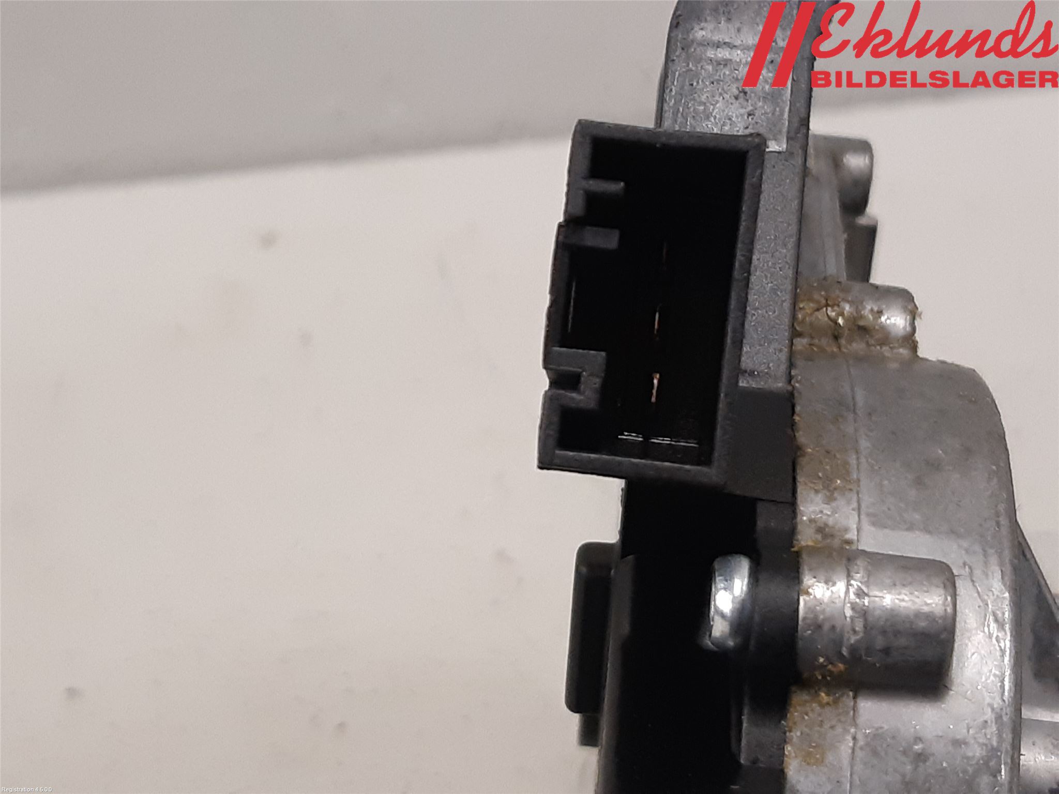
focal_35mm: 26
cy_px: 397
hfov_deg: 67.3
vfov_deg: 53.1
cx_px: 530
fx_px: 795
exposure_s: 1/50
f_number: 1.7
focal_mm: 3.93
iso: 200
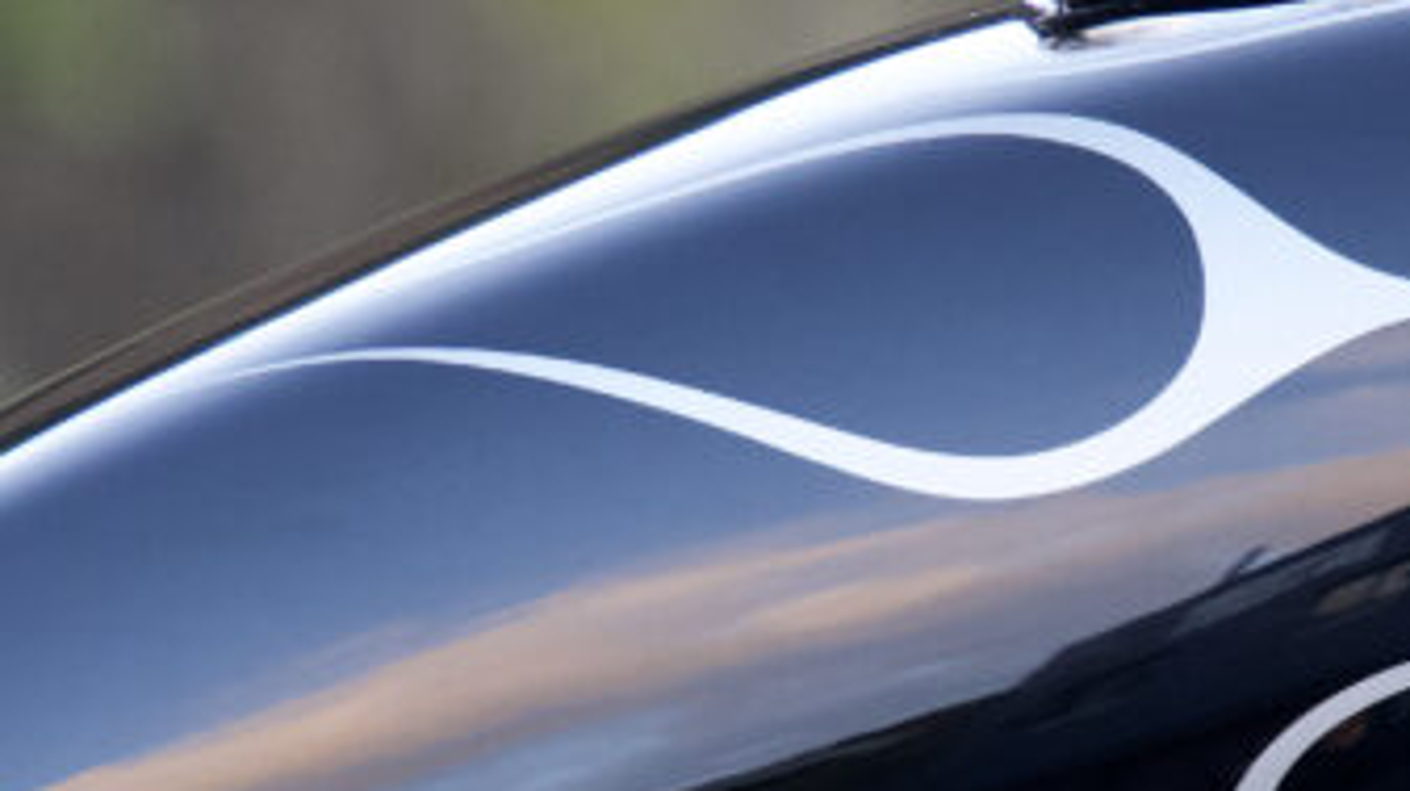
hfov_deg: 3.4
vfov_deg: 1.9
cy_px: 555
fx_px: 23799
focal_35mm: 637
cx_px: 1105
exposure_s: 1/250
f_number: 5.6
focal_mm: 200
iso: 5000
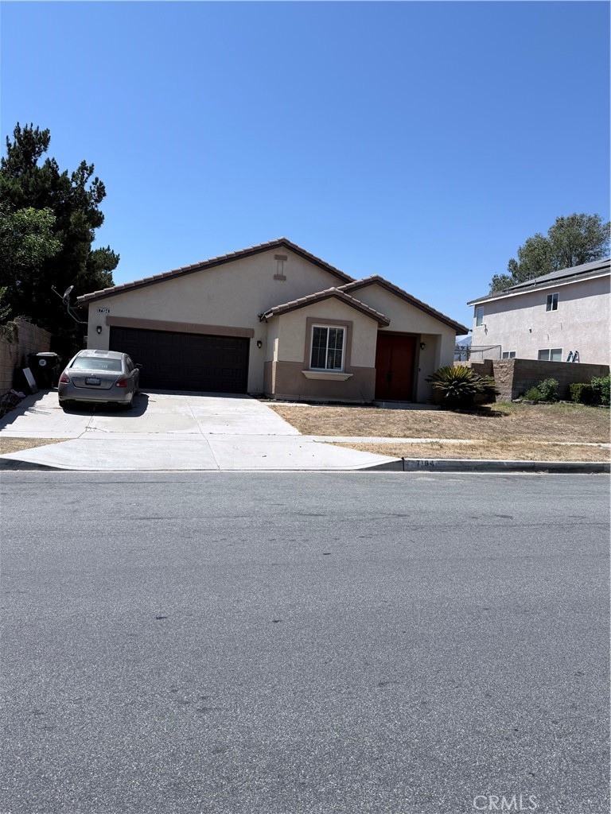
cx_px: 306
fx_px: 565
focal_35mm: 24
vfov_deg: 71.6
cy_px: 407
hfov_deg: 56.8
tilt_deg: -1.7
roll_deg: -4.4
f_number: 1.78
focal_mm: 6.76
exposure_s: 1/6173
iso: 80
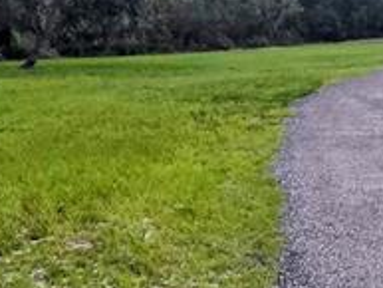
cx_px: 224
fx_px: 764
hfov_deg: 28.1
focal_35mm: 69
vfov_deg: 21.1
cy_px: 54
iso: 80
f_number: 2.2
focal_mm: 1.7
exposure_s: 1/60
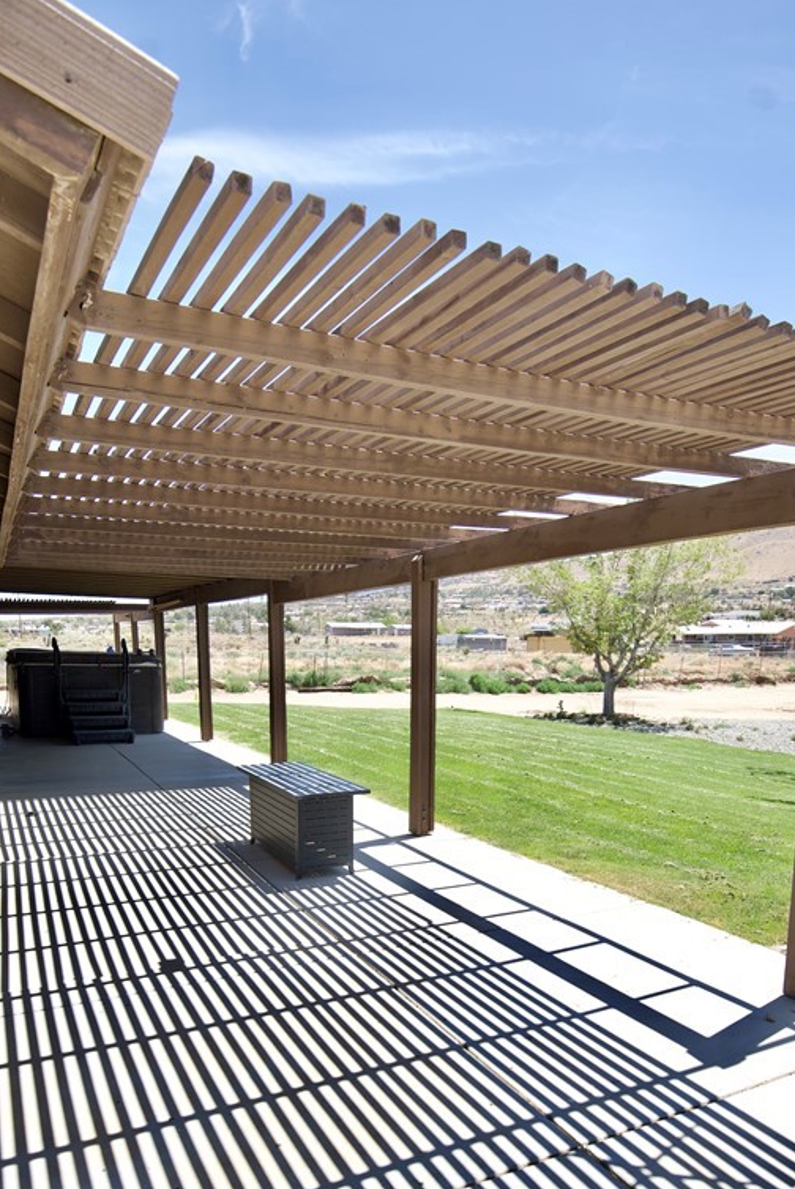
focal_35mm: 23
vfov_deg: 74.2
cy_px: 770
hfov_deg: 55.2
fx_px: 760
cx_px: 404
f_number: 4
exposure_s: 1/4000
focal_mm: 16
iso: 720
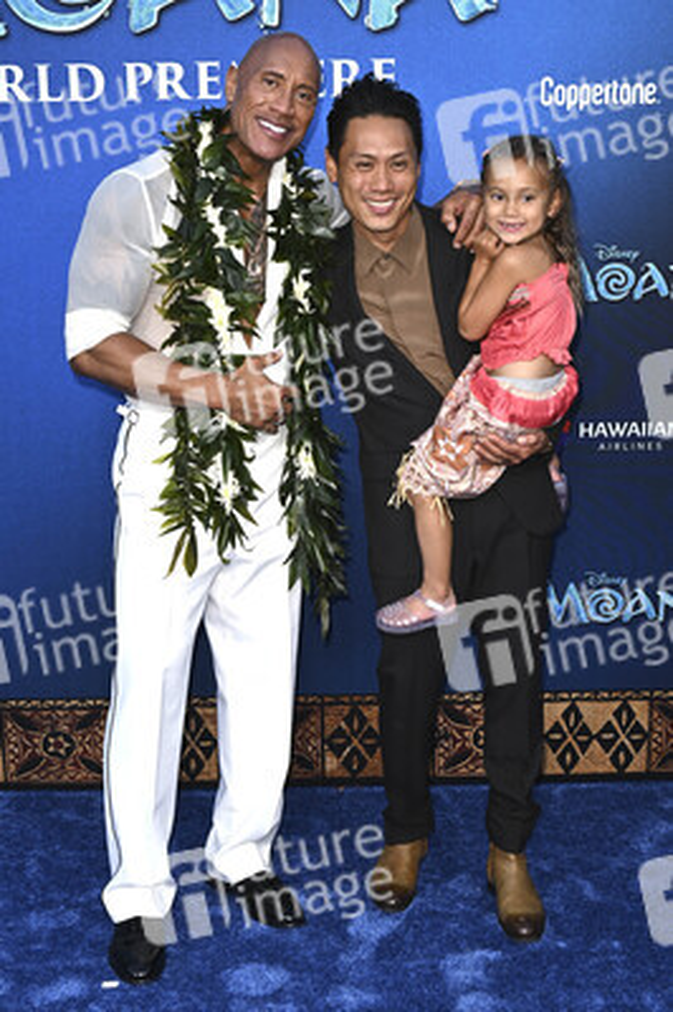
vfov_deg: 47.4
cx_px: 336
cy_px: 506
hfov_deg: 32.6
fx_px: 1152
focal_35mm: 41
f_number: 6.3
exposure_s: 1/250
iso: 1000
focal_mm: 41
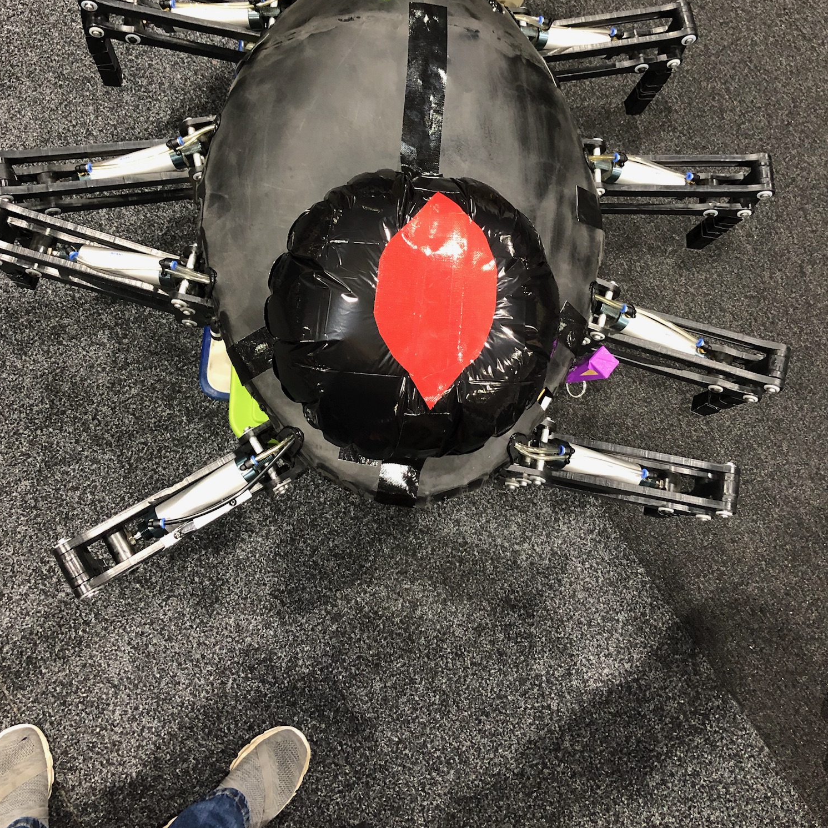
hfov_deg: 48.4
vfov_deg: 48.1
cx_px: 402
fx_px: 920
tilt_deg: -72.1
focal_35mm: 34
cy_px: 324
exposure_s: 1/13
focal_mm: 3.99
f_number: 1.8
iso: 100
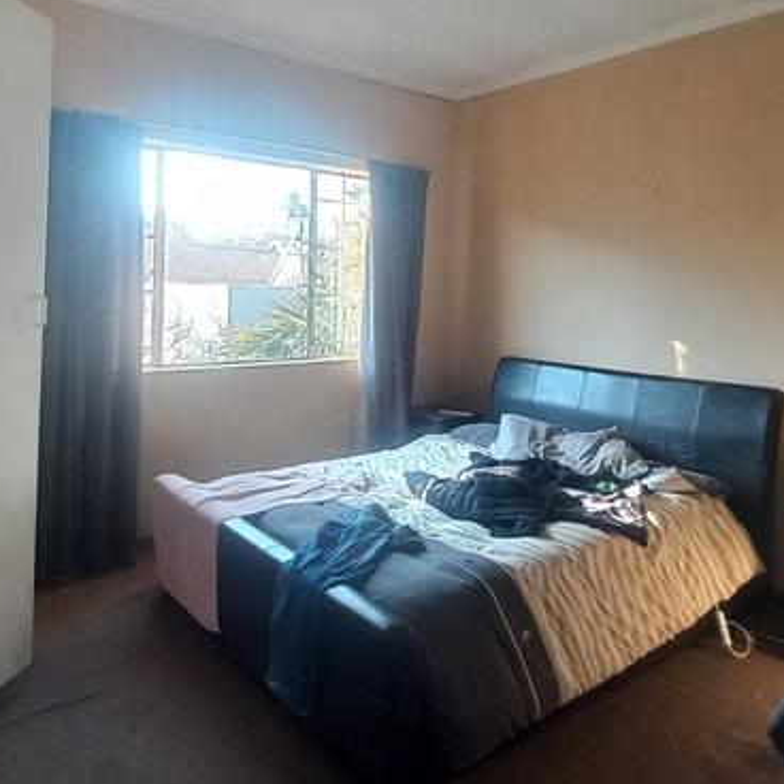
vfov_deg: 62.1
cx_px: 341
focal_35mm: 25
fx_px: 641
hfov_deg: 62.7
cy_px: 298
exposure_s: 1/50
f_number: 2.2
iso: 80
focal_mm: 1.42
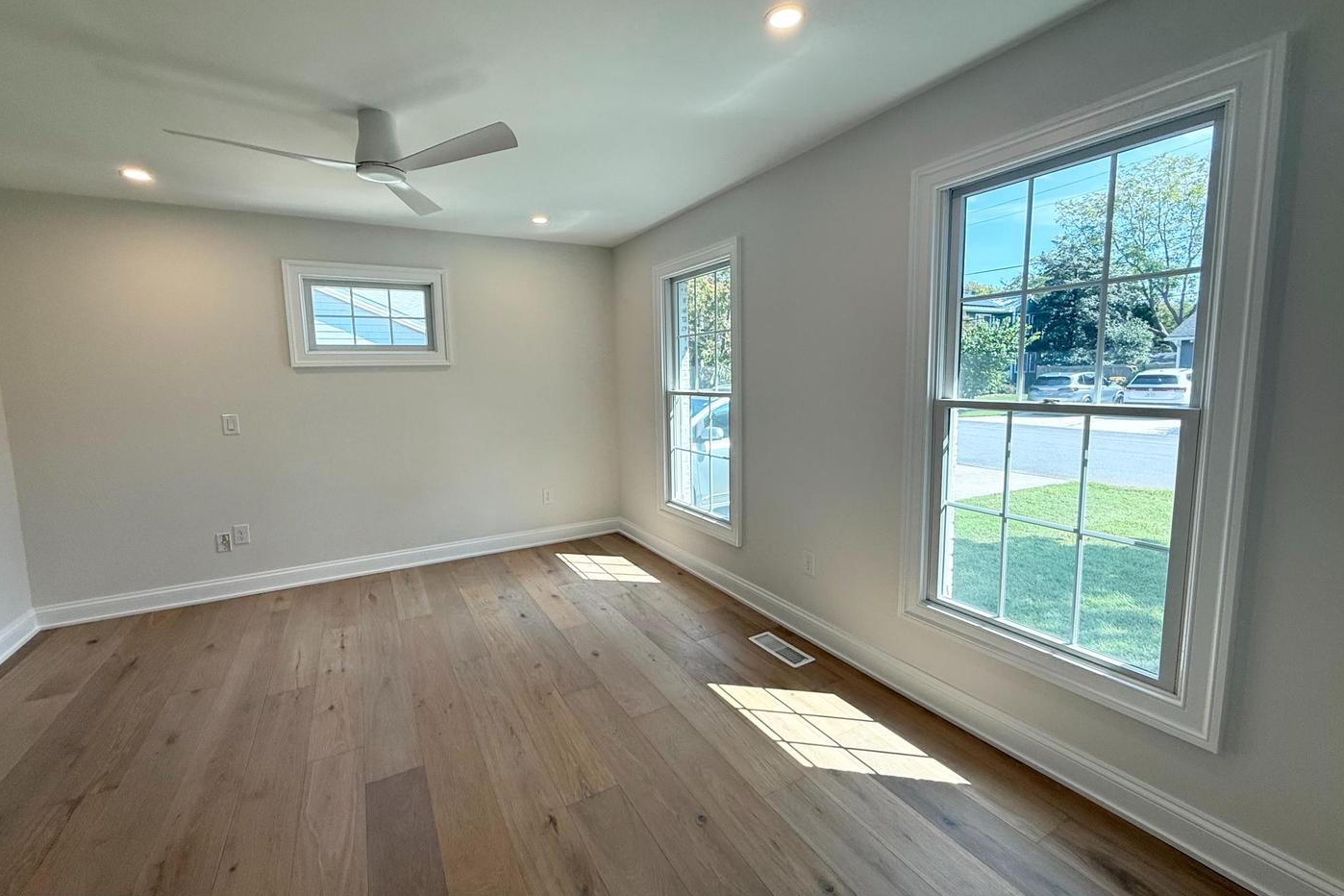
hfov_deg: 100.4
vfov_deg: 77.3
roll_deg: +1.2
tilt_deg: -5.3
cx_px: 658
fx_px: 560
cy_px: 433
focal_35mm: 15
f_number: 2.2
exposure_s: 1/190
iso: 64
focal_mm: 2.22
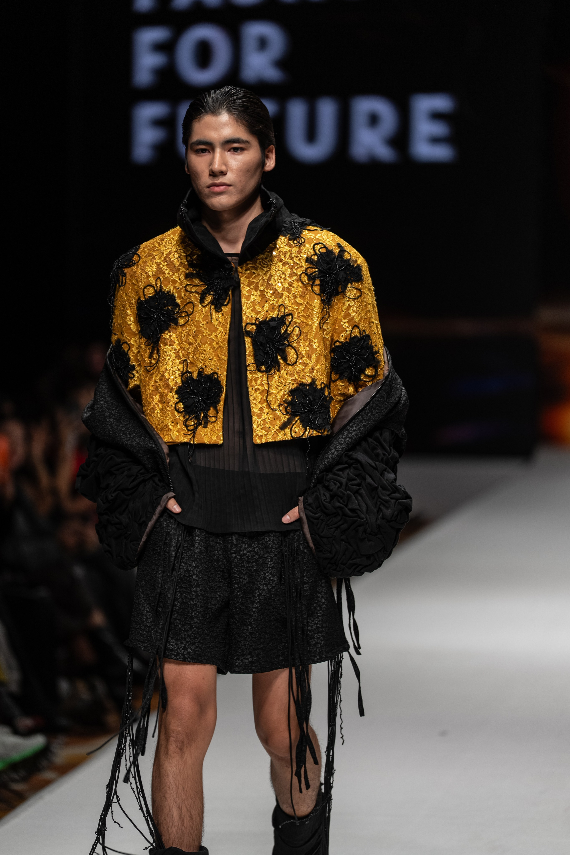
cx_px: 285
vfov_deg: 10.3
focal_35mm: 200
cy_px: 428
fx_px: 4750
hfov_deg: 6.9
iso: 200
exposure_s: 1/400
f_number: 2.8
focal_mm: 200
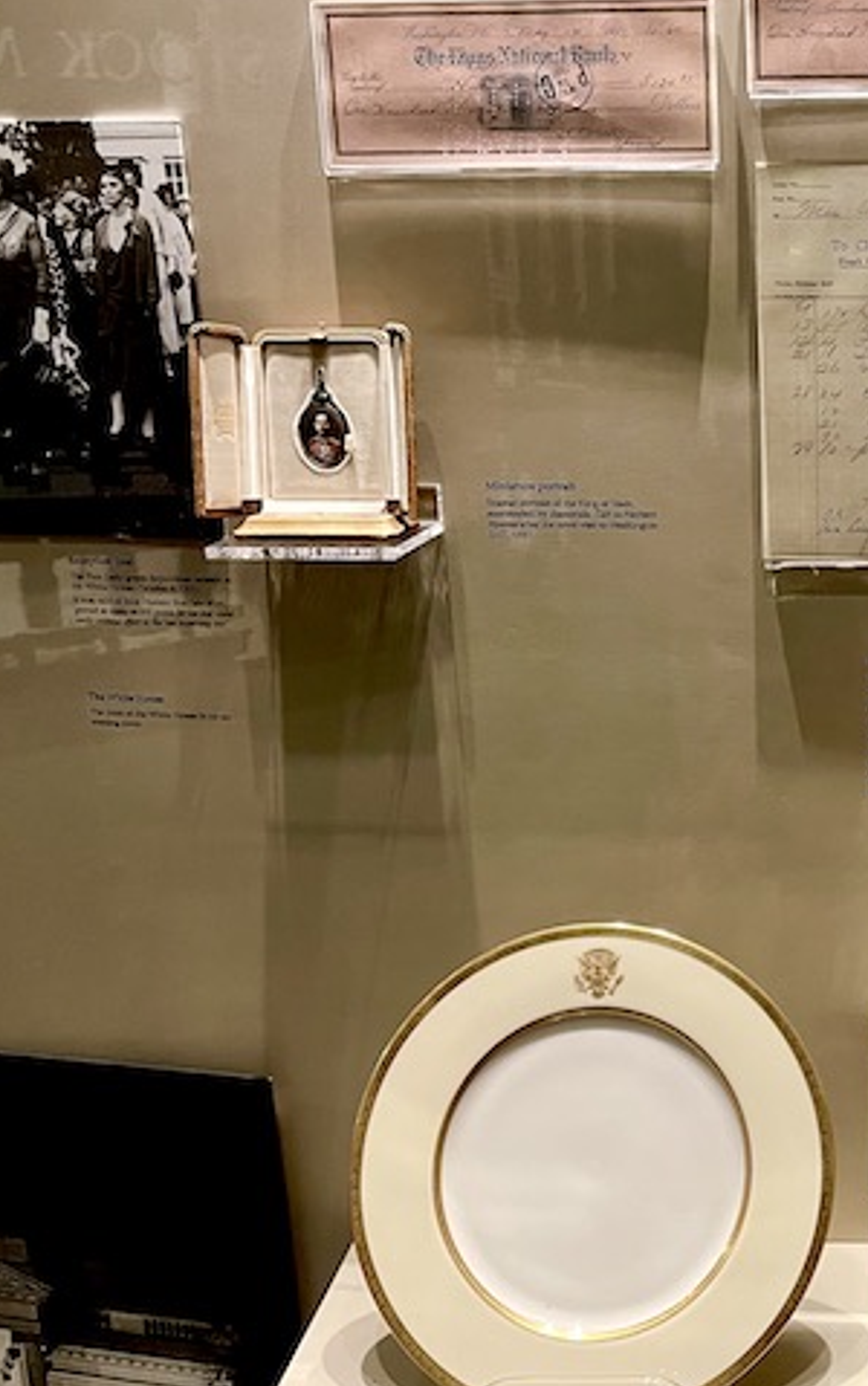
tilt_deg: -15.0
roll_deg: +1.2
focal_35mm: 46
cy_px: 674
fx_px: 1738
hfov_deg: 26.7
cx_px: 848
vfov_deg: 43.5
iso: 250
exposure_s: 1/60
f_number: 1.6
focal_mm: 5.1
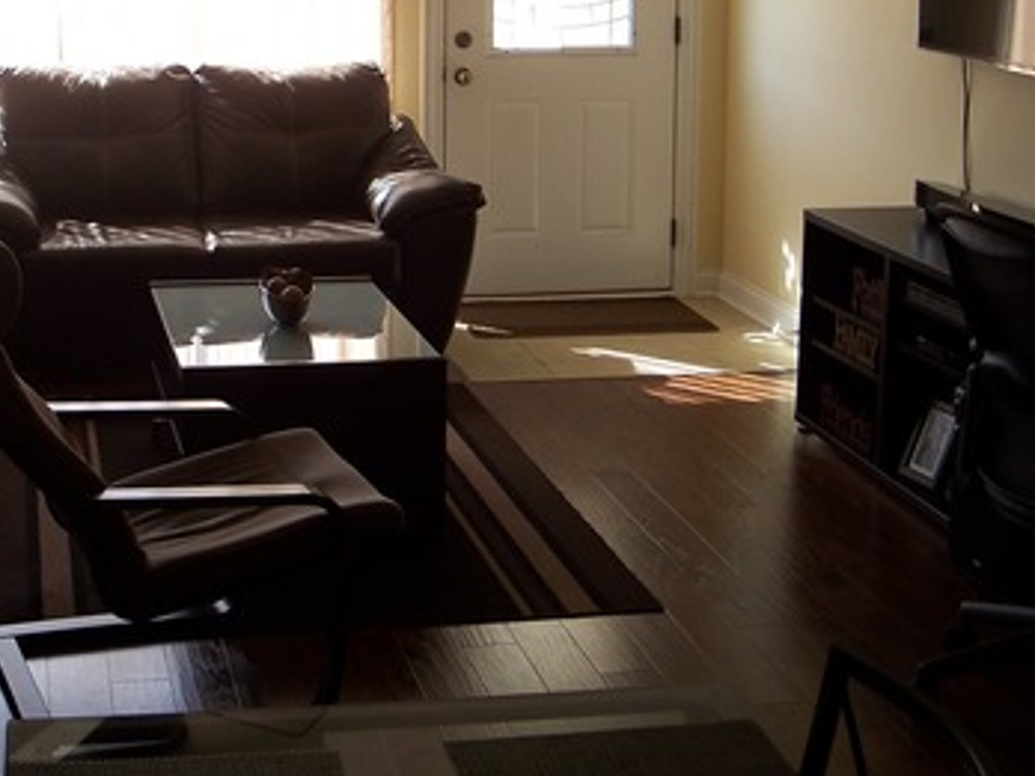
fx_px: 2033
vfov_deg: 21.3
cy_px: 131
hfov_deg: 28.4
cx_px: 366
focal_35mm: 68
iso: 64
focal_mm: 7.8
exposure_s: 1/60
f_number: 2.8
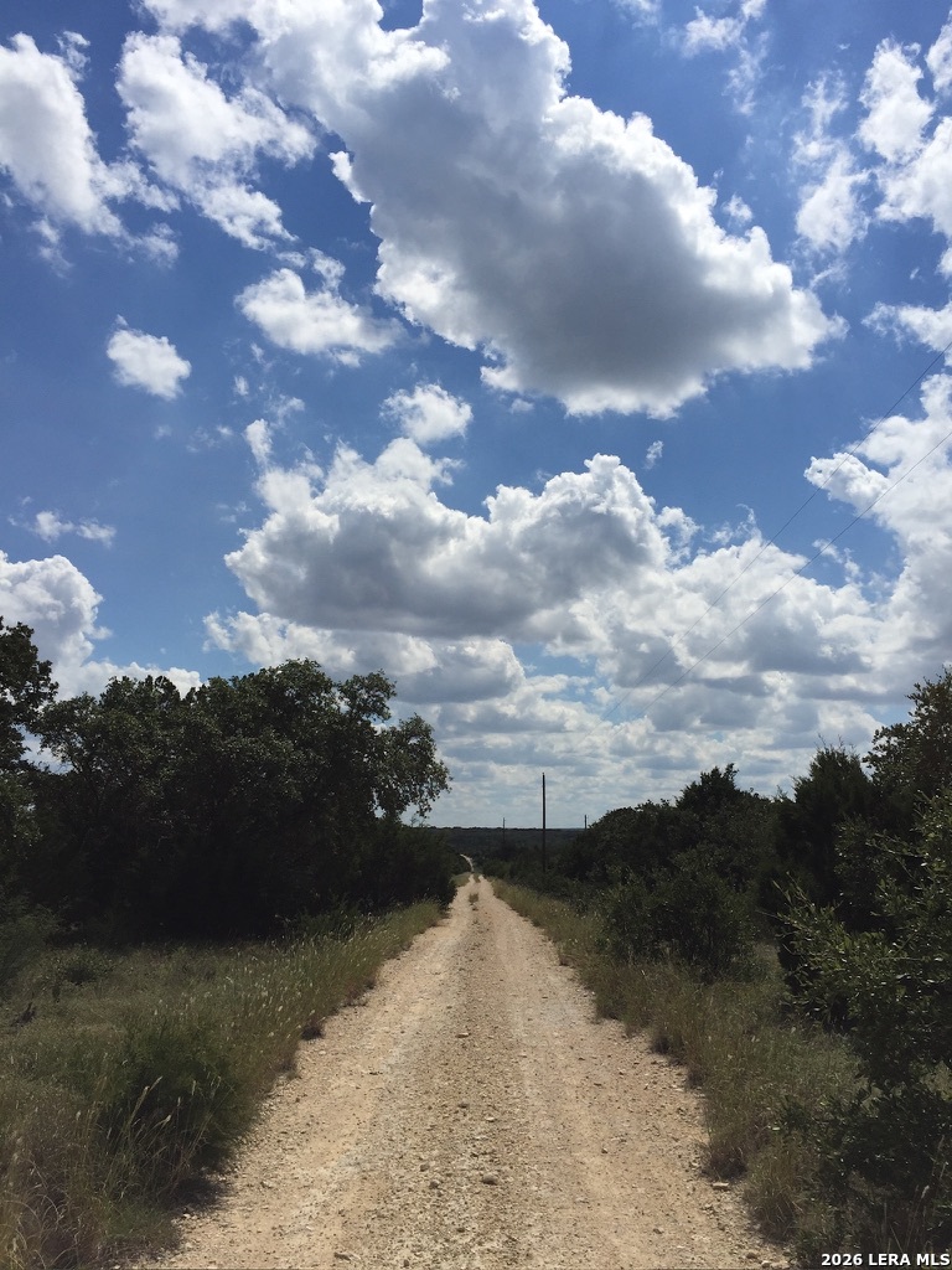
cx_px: 476
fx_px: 1063
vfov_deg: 61.7
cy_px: 635
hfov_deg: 48.2
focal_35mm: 29
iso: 32
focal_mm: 4.15
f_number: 2.2
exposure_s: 1/7937
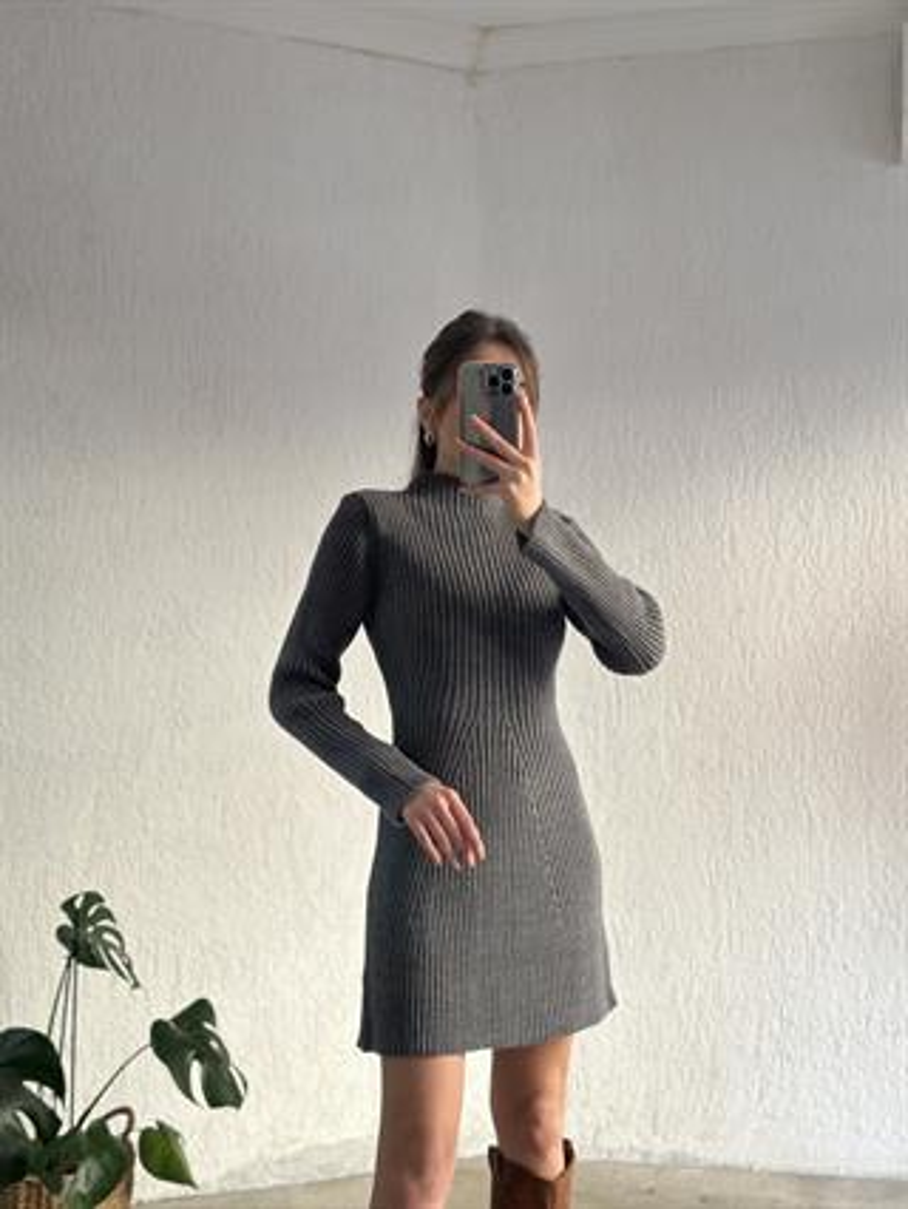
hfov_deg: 30.3
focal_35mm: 48
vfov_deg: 39.6
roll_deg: +0.6
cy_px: 604
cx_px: 454
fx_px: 1677
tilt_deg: -17.4
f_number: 1.78
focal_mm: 6.86
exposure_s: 1/60
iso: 160
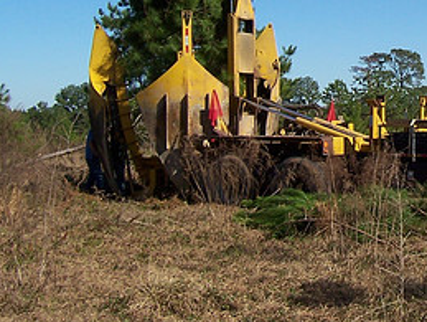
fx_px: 939
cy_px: 2
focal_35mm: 76
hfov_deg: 24.4
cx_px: 437
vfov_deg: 18.9
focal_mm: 5.6
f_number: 5.6
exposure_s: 1/500
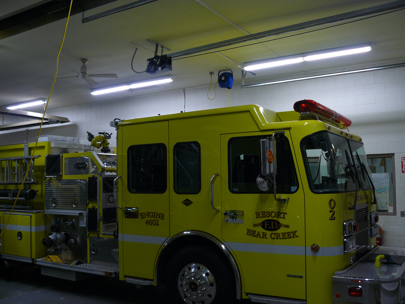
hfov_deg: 51.4
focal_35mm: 36
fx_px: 421
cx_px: 202
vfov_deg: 39.7
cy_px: 152
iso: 125
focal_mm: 6
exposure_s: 1/30
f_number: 2.8
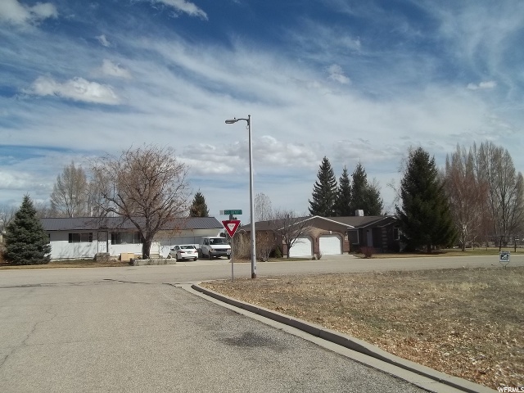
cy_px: 196
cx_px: 262
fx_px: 484
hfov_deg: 56.8
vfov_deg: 44.2
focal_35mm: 32
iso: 64
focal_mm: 5.7
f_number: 8.8
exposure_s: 1/320
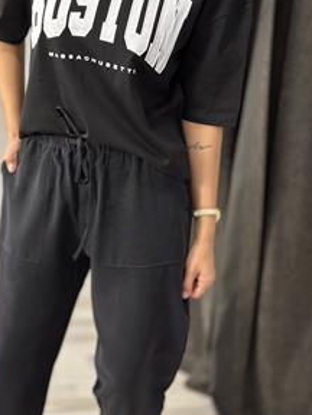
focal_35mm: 69
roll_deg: -4.1
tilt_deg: -22.8
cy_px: 221
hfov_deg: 21.2
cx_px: 92
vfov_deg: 28.1
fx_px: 827
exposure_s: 1/100
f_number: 1.78
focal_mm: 6.86
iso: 200
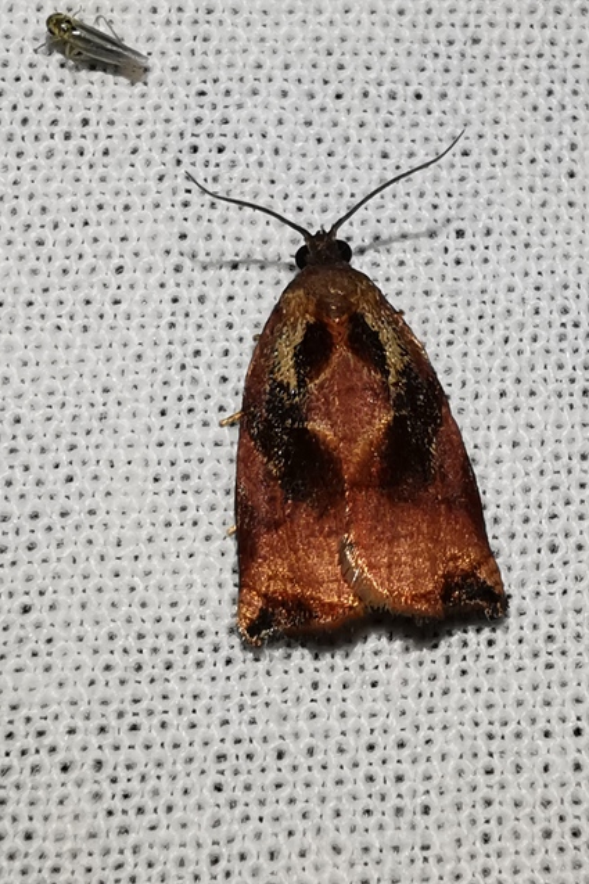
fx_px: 1743
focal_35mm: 71
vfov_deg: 28.5
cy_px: 442
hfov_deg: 19.2
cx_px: 306
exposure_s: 1/100
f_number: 2.2
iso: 50
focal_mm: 2.26
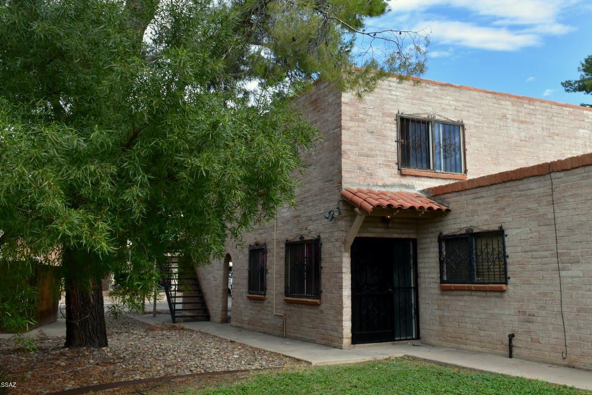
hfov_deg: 54.0
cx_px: 355
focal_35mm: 35
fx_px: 576
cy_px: 146
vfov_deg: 37.6
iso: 400
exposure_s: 1/160
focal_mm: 18
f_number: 10
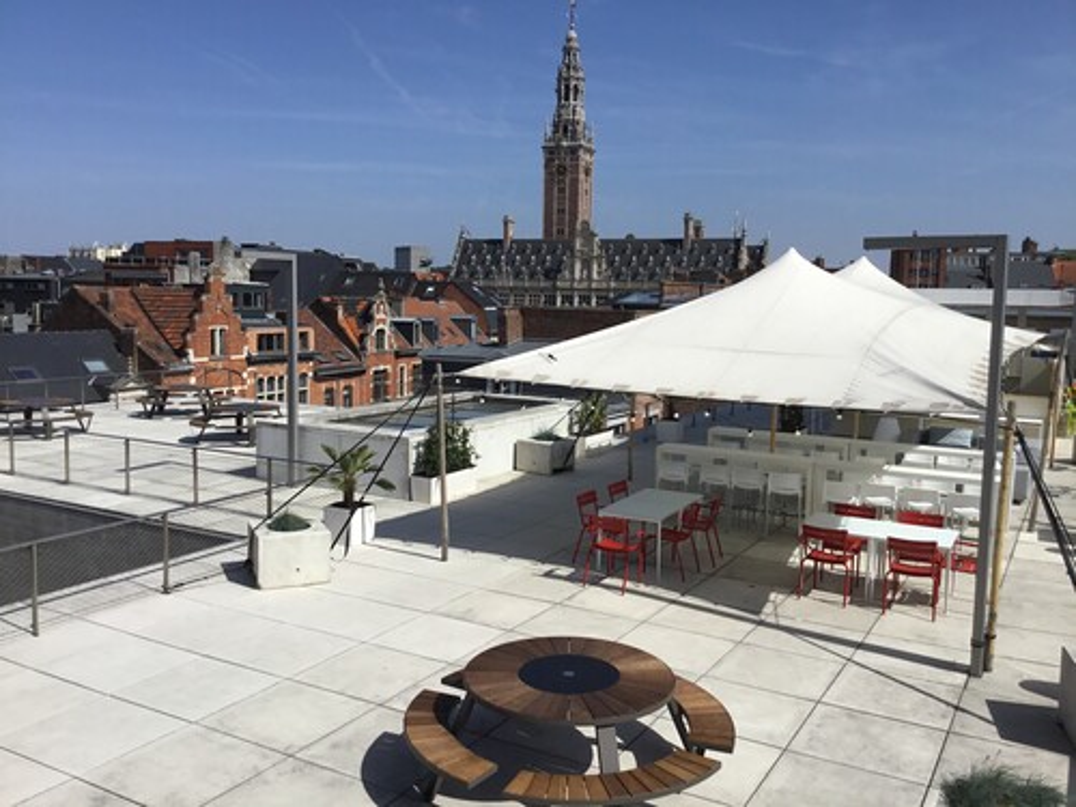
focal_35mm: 31
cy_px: 404
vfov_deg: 45.4
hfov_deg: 58.4
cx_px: 538
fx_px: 964
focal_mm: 3.3
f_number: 2.4
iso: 25
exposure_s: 1/2469
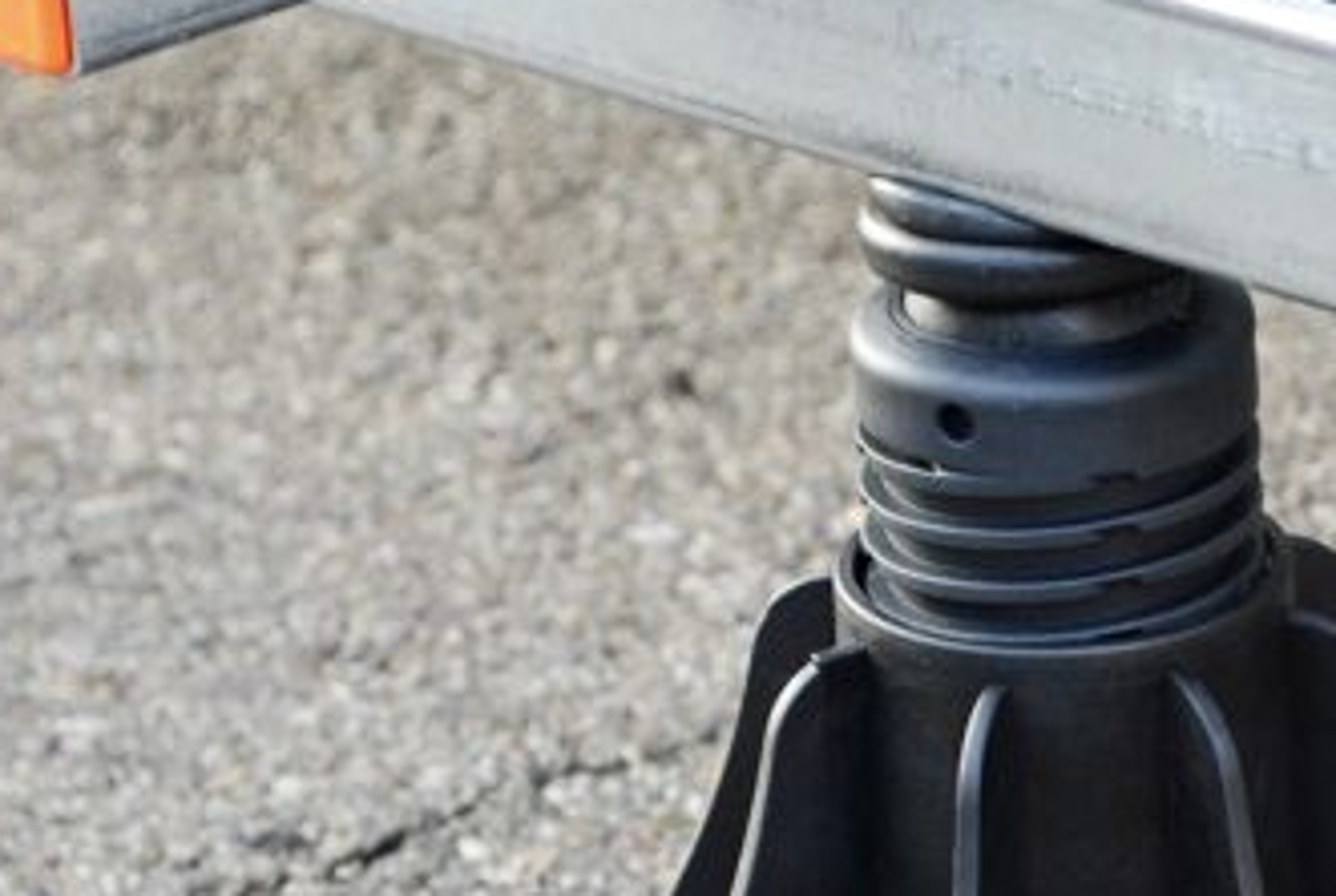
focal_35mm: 204
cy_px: 551
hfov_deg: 10.1
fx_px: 7584
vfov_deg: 6.8
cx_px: 916
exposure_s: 1/30
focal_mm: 44
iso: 200
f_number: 5.3
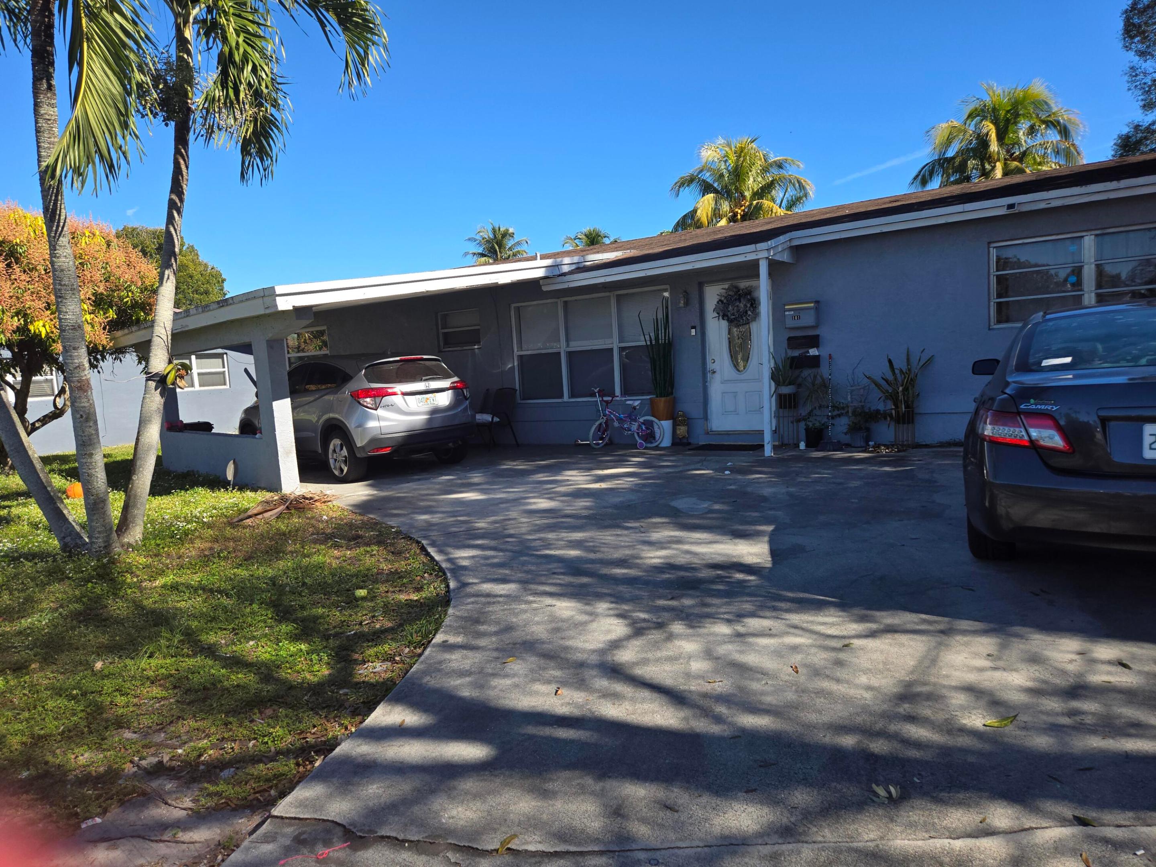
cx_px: 578
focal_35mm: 23
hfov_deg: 73.9
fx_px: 768
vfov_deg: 58.9
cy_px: 434
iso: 25
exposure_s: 1/1024
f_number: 1.8
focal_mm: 5.4
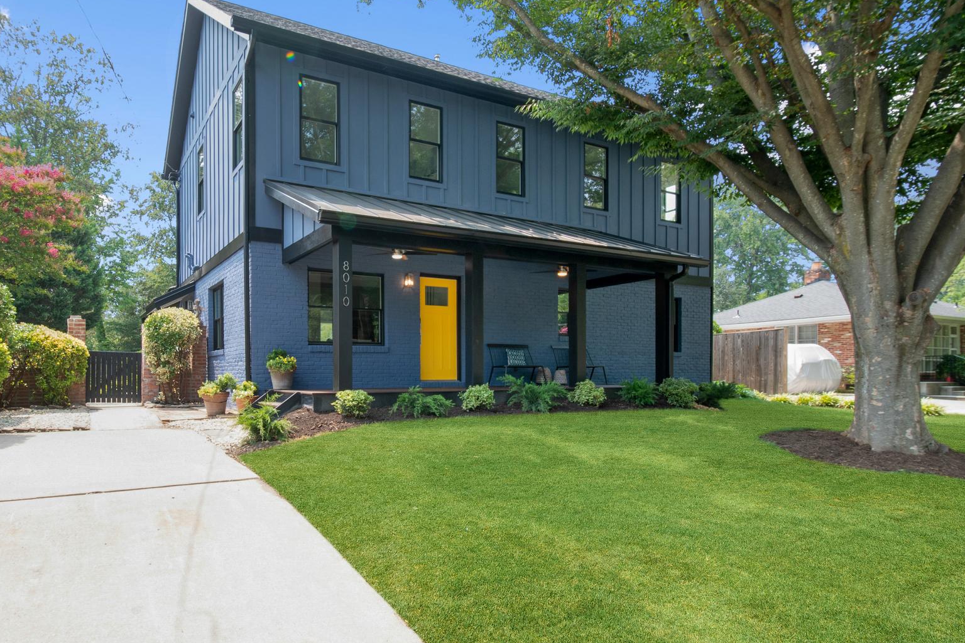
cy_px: 302
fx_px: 536
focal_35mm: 20
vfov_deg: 61.9
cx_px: 377
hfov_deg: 82.8
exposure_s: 1/60
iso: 200
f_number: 8
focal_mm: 10
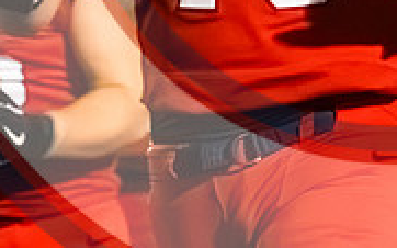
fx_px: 20973
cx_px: 308
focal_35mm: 1939
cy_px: -232
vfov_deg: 0.7
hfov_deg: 1.1
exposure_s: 1/1600
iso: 25600
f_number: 4.5
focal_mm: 400
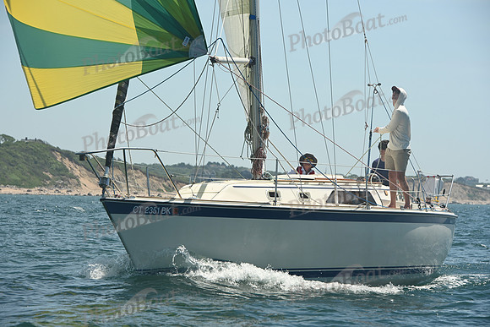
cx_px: 245
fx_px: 2246
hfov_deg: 12.4
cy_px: 164
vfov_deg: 8.3
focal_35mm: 165
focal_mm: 165
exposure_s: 1/1000
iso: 320
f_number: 10
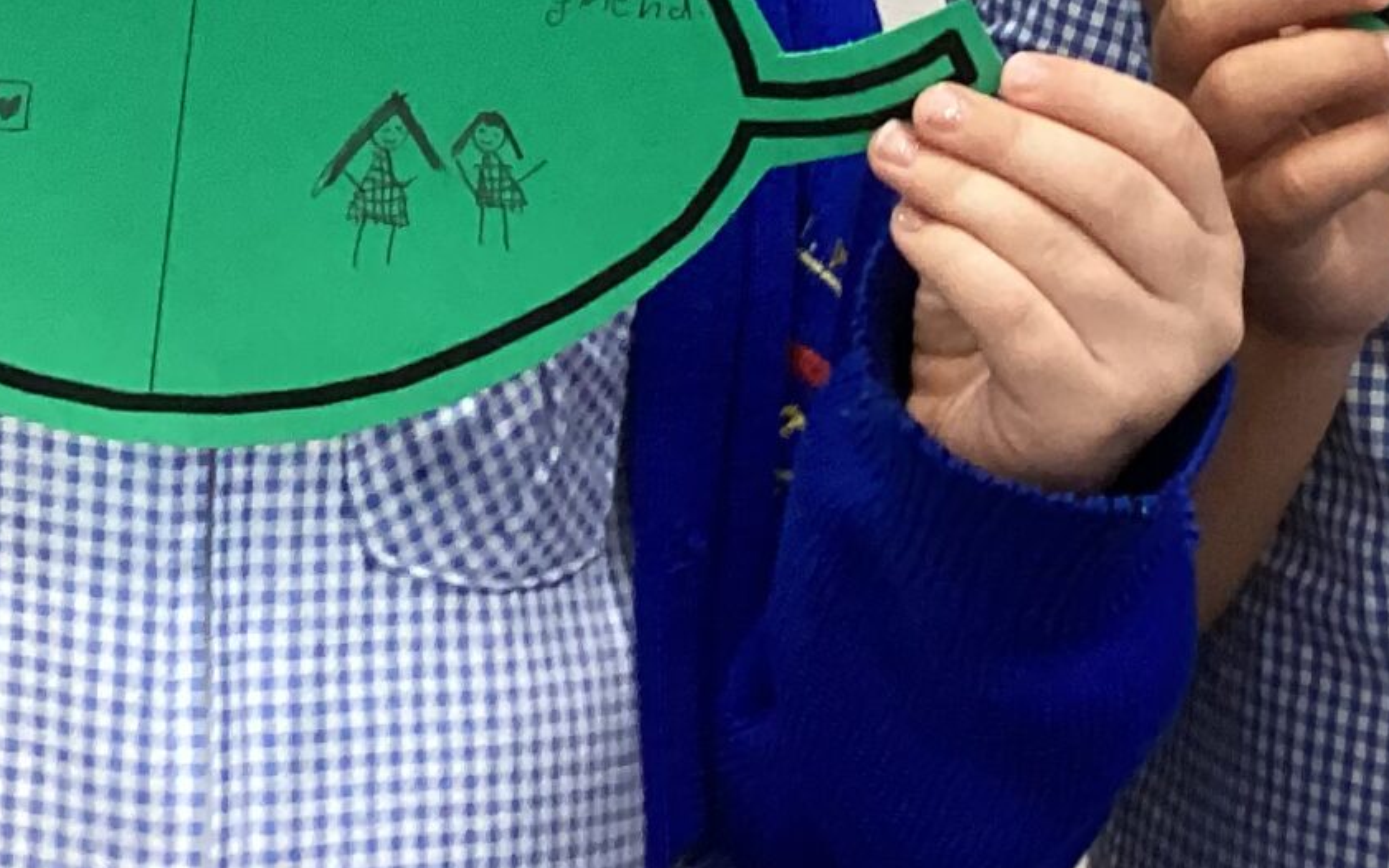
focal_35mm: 100
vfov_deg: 12.1
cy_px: -663
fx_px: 3786
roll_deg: -1.0
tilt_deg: -1.0
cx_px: 697
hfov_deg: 20.8
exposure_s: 1/50
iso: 125
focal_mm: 3.3
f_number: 2.4
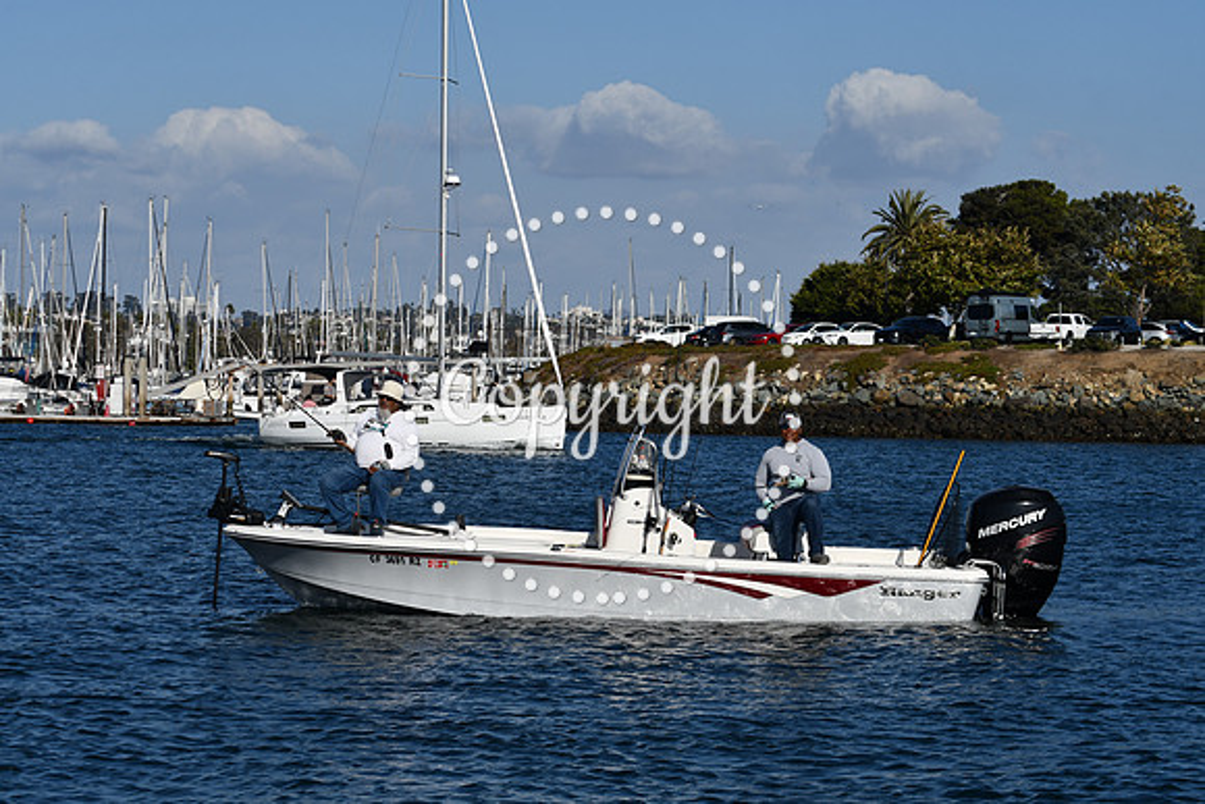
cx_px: 602
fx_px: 3515
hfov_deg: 19.5
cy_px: 402
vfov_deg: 13.0
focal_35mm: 105
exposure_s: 1/640
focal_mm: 70
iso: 100
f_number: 9
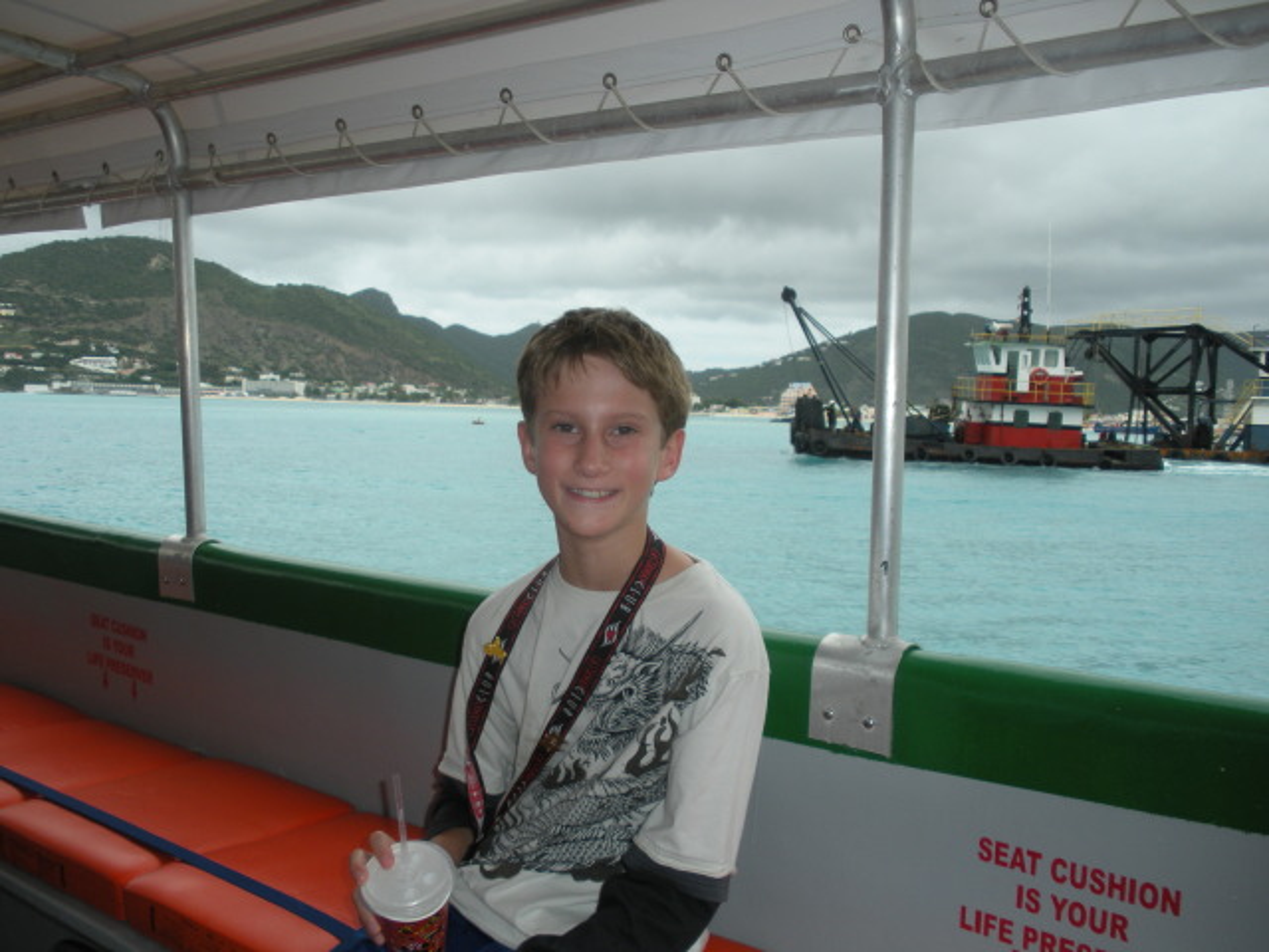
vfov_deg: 39.7
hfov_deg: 51.4
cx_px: 634
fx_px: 1320
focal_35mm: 36
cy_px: 476
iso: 64
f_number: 3.5
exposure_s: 1/500
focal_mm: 6.3
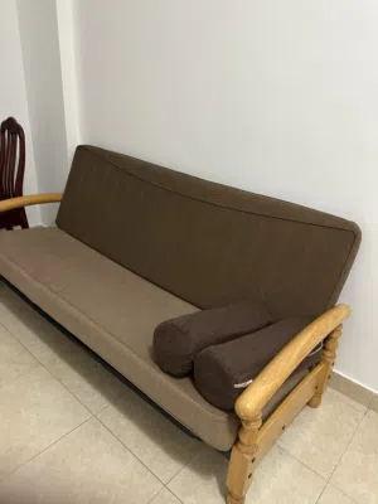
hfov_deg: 56.8
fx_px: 349
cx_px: 189
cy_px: 252
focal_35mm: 24
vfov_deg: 71.6
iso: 500
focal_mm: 6.86
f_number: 1.78
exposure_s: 1/50
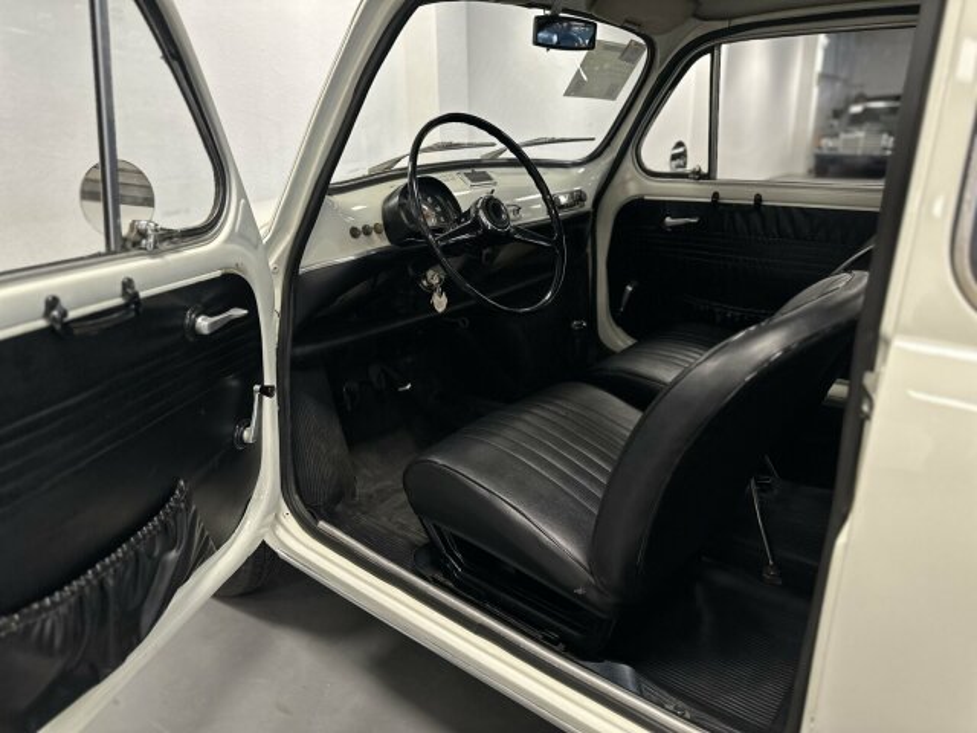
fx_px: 677
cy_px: 366
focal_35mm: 24
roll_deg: -0.2
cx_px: 488
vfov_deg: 56.8
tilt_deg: -19.4
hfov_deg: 71.6
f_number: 1.78
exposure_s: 1/87
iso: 250
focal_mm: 6.86
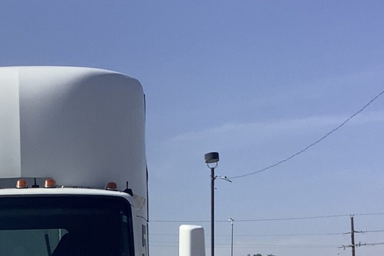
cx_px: 24
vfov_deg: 12.9
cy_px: 369
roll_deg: +1.7
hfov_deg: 19.8
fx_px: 1077
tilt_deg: -1.2
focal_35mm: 101
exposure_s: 1/2398
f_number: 2.4
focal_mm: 3.3
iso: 25
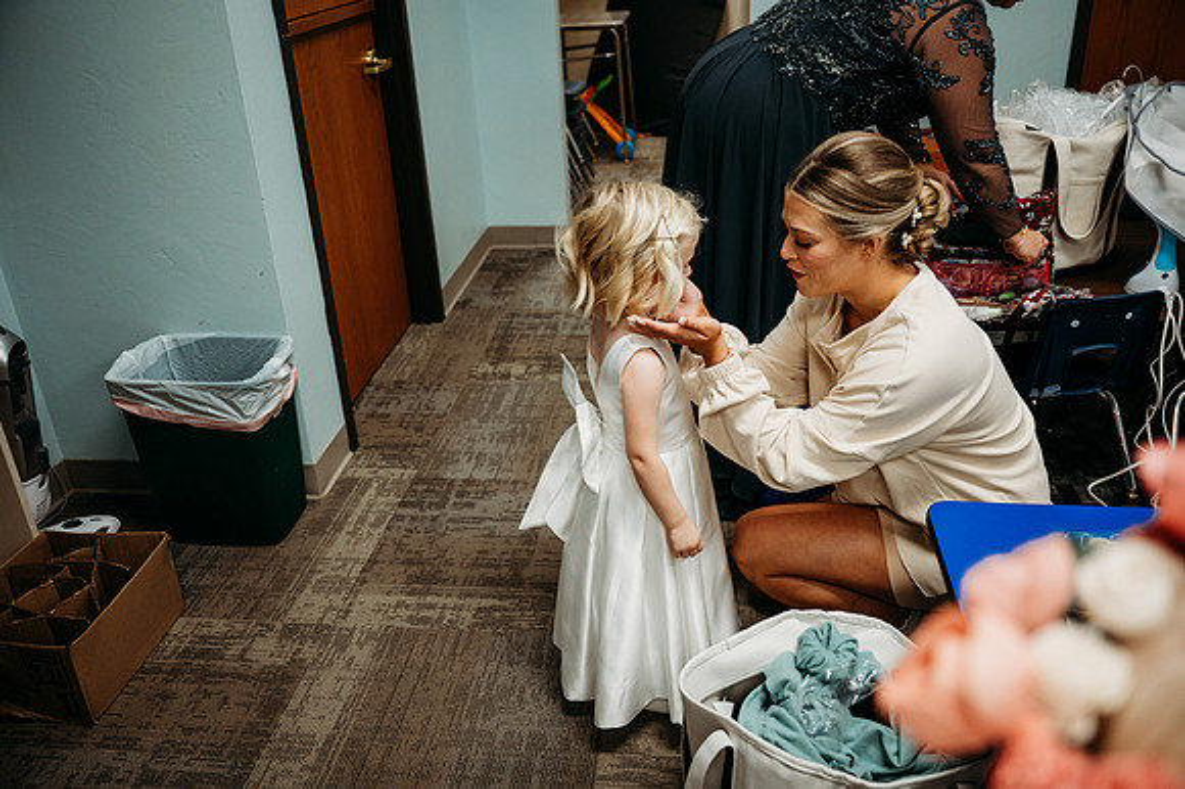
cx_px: 592
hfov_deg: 61.1
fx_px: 1003
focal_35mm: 30
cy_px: 394
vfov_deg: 42.9
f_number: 2.8
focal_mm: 30.5
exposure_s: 1/320
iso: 2000
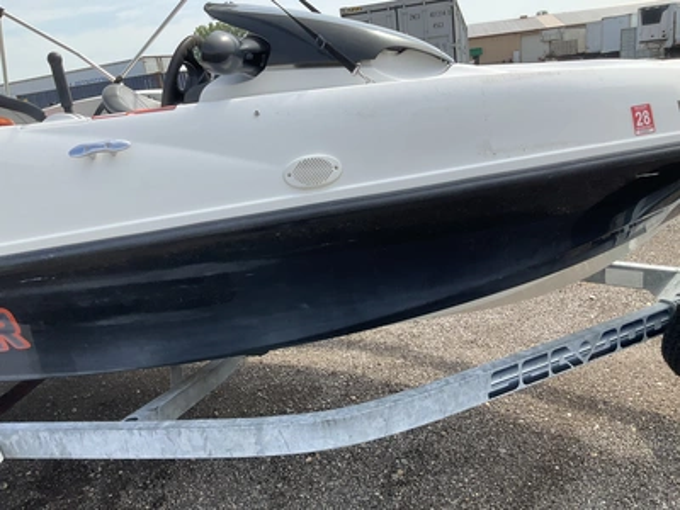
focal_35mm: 29
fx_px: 570
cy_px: 255
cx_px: 340
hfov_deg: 61.7
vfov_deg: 48.2
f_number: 1.8
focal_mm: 3
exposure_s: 1/709
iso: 25
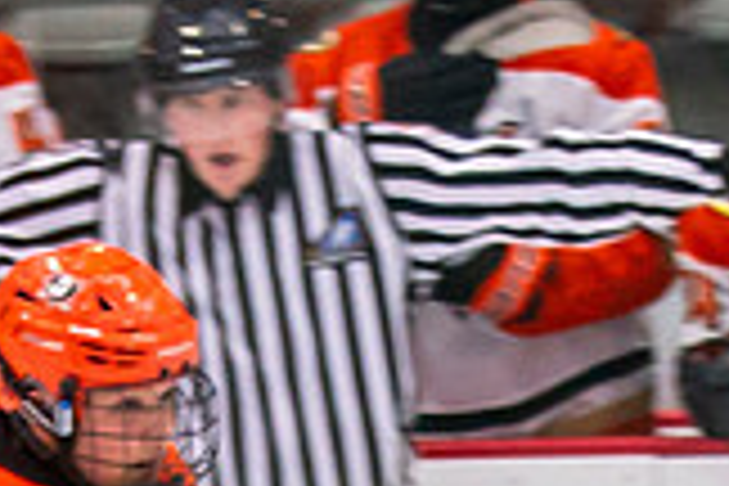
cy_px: 1344
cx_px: -209
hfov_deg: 2.0
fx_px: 21018
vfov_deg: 1.3
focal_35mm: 1038
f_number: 2.8
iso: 640
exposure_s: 1/640
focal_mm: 110
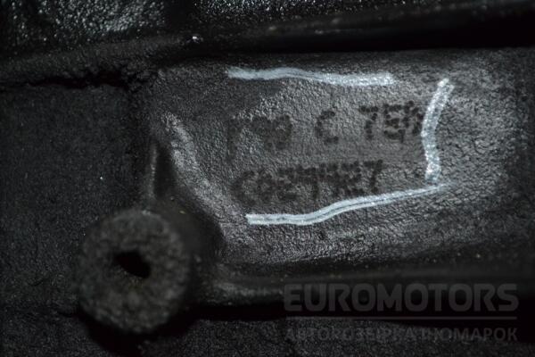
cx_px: 268
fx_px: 1226
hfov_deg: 24.6
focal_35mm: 82
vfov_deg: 16.6
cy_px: 178
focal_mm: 55
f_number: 5.6
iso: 560
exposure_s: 1/60
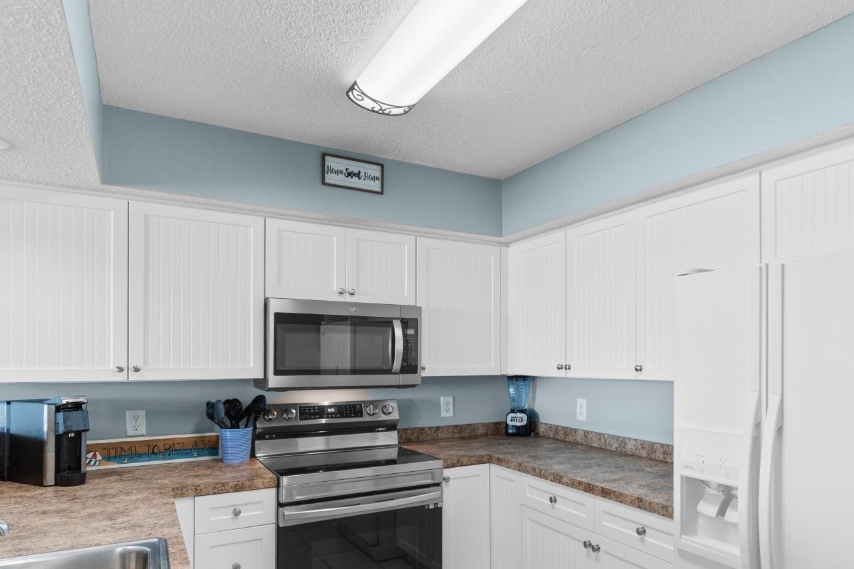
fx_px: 569
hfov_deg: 73.0
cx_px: 511
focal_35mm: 24
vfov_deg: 52.7
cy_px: 343
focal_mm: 13
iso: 100
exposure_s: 1/8
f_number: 4.8
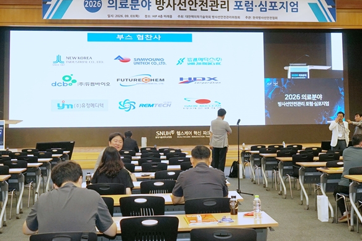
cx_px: 181
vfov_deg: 27.9
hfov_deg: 41.1
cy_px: 79
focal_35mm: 48
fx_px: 483
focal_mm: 28
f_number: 7.1
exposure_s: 1/100
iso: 400
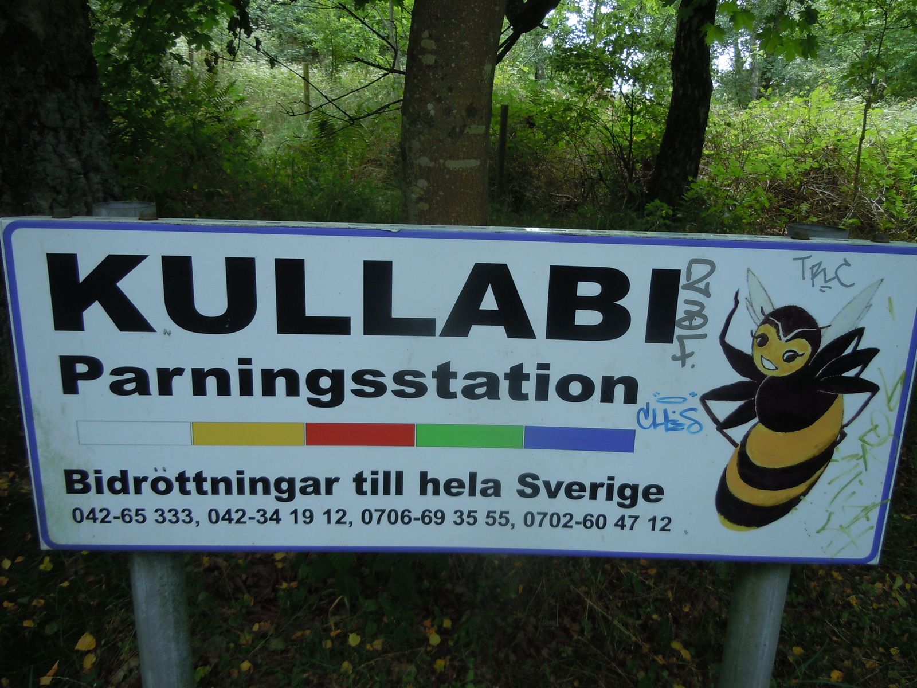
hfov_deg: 60.0
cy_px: 344
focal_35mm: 30
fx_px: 795
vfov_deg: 46.8
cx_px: 458
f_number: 3.5
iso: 100
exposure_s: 1/100
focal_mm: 5.4
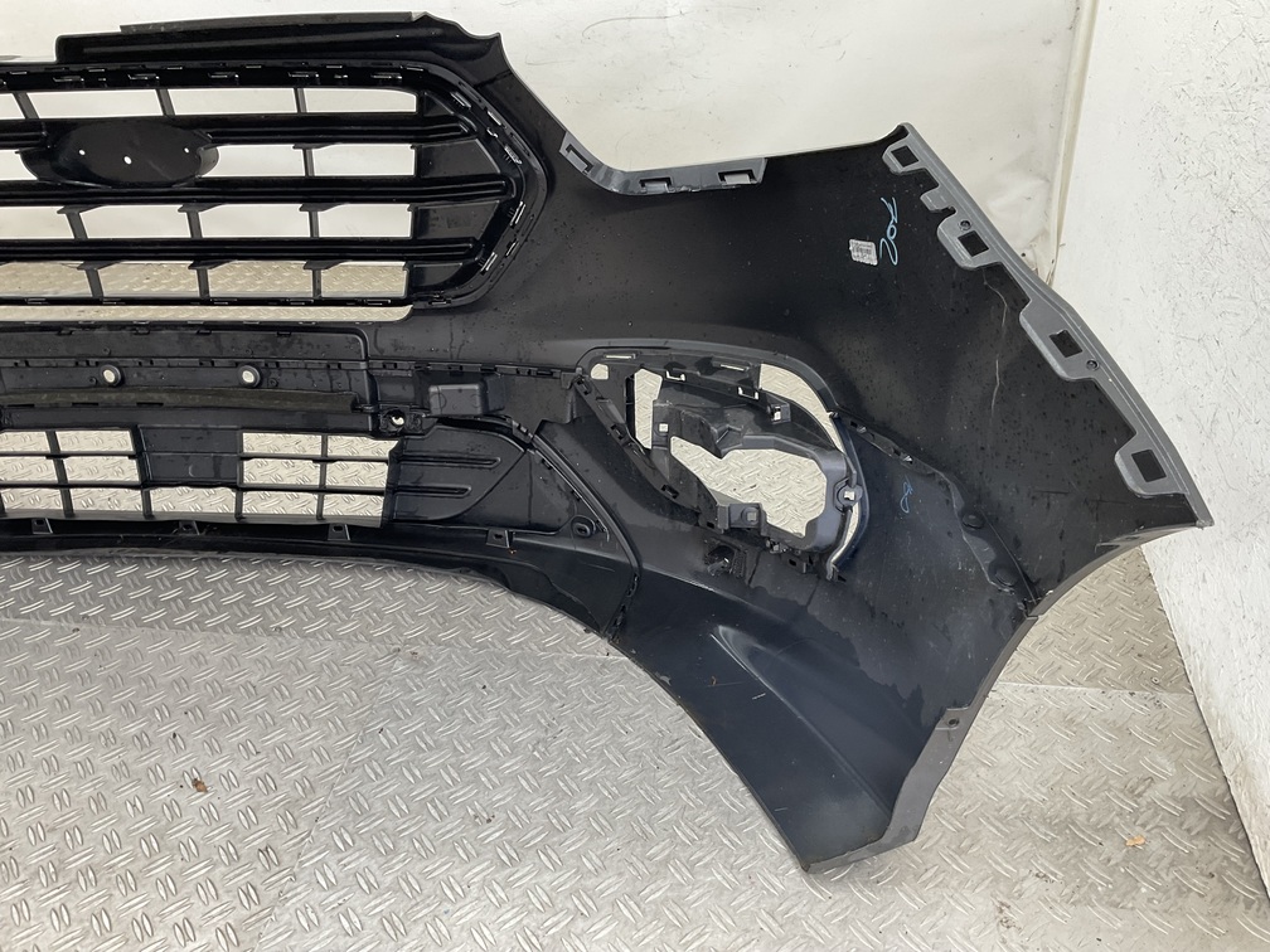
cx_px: 635
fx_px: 1064
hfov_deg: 61.7
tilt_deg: -34.7
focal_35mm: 29
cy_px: 476
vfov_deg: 48.2
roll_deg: +3.0
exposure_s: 1/100
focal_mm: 3
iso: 40
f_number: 1.8
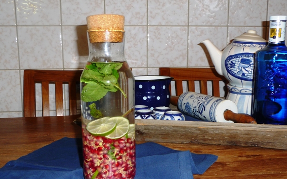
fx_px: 352
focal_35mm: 45
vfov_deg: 28.5
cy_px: 110
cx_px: 147
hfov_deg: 44.4
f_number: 3.9
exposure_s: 1/30
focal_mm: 6.7
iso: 100
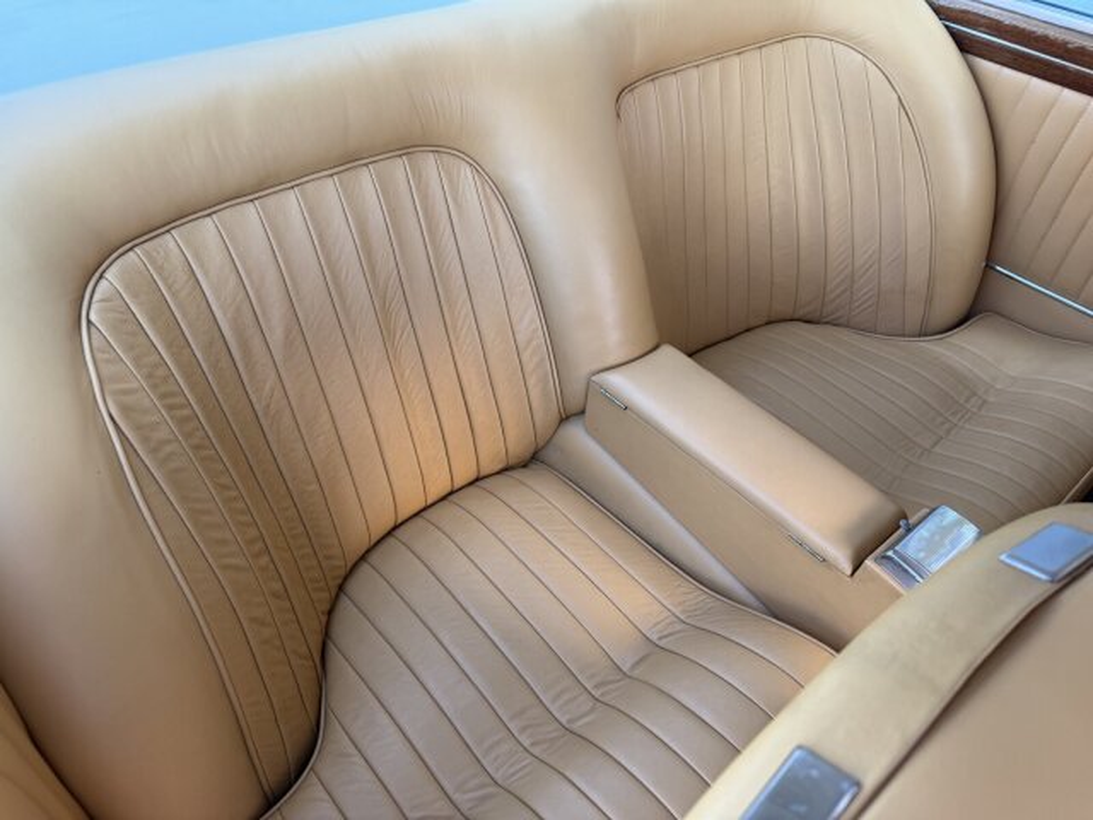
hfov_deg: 71.6
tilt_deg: -44.1
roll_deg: -5.0
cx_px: 546
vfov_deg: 56.8
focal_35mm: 24
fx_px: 758
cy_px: 410
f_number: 1.78
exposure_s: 1/121
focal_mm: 6.76
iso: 100
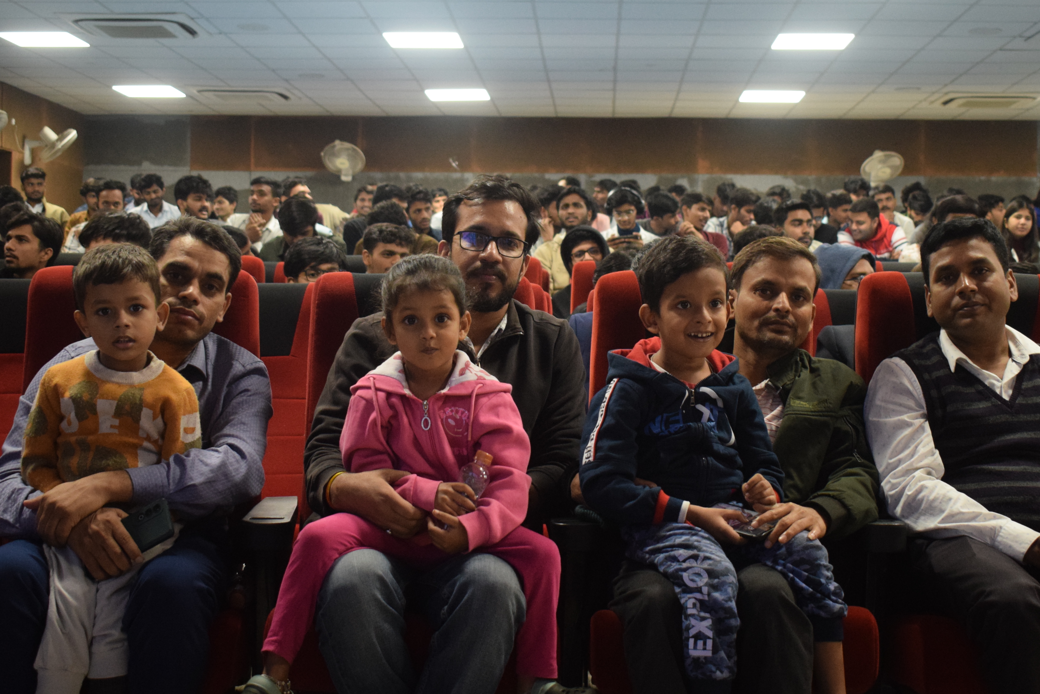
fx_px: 1560
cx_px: 561
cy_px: 359
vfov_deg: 25.1
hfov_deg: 36.8
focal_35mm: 54
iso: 2000
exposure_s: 1/80
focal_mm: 28
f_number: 4.5
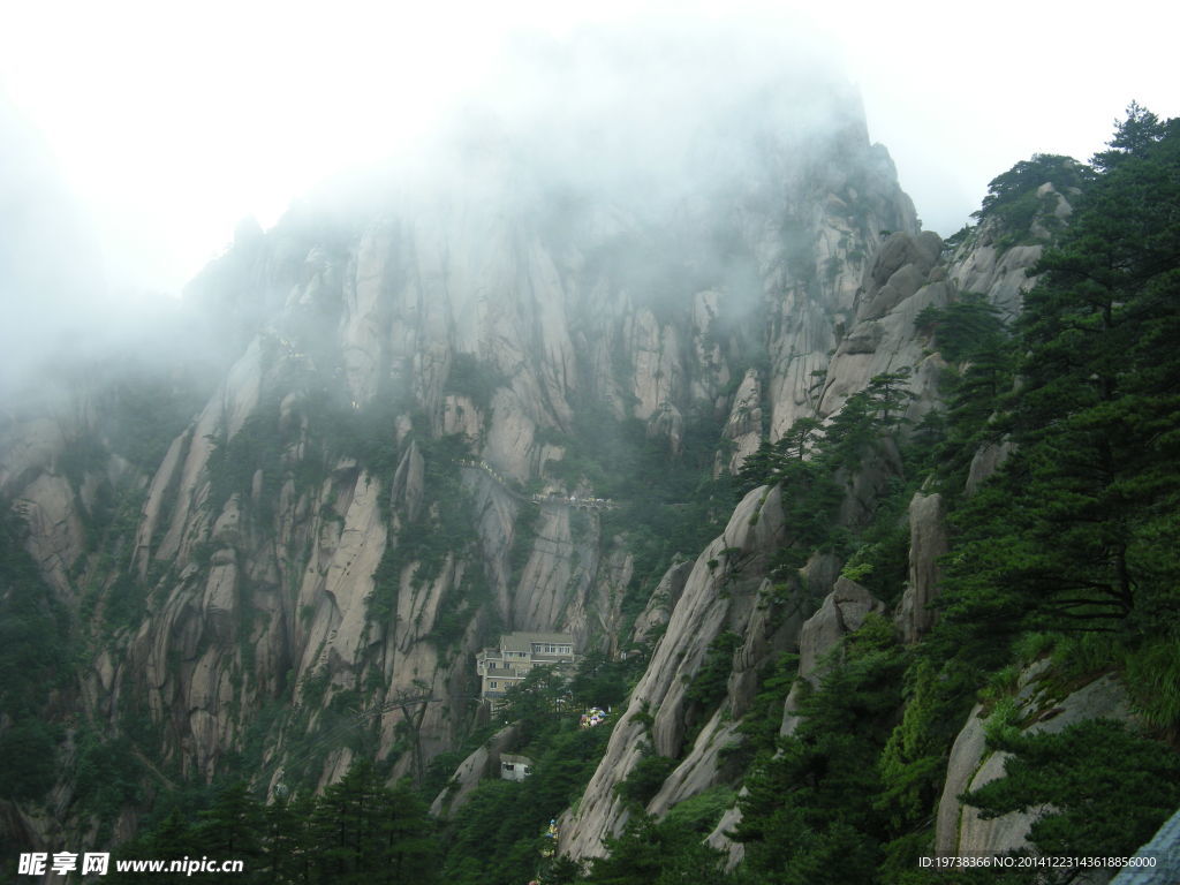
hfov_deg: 50.1
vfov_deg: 38.7
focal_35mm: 37
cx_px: 590
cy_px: 442
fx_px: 1261
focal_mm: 7.9
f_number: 2.8
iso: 64
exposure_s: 1/207
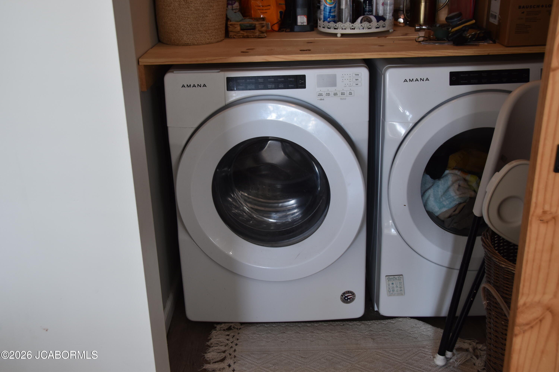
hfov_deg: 49.6
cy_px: 186
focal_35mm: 39
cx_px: 280
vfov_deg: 34.2
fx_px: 606
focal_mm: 26
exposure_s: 1/100
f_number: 5
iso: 400
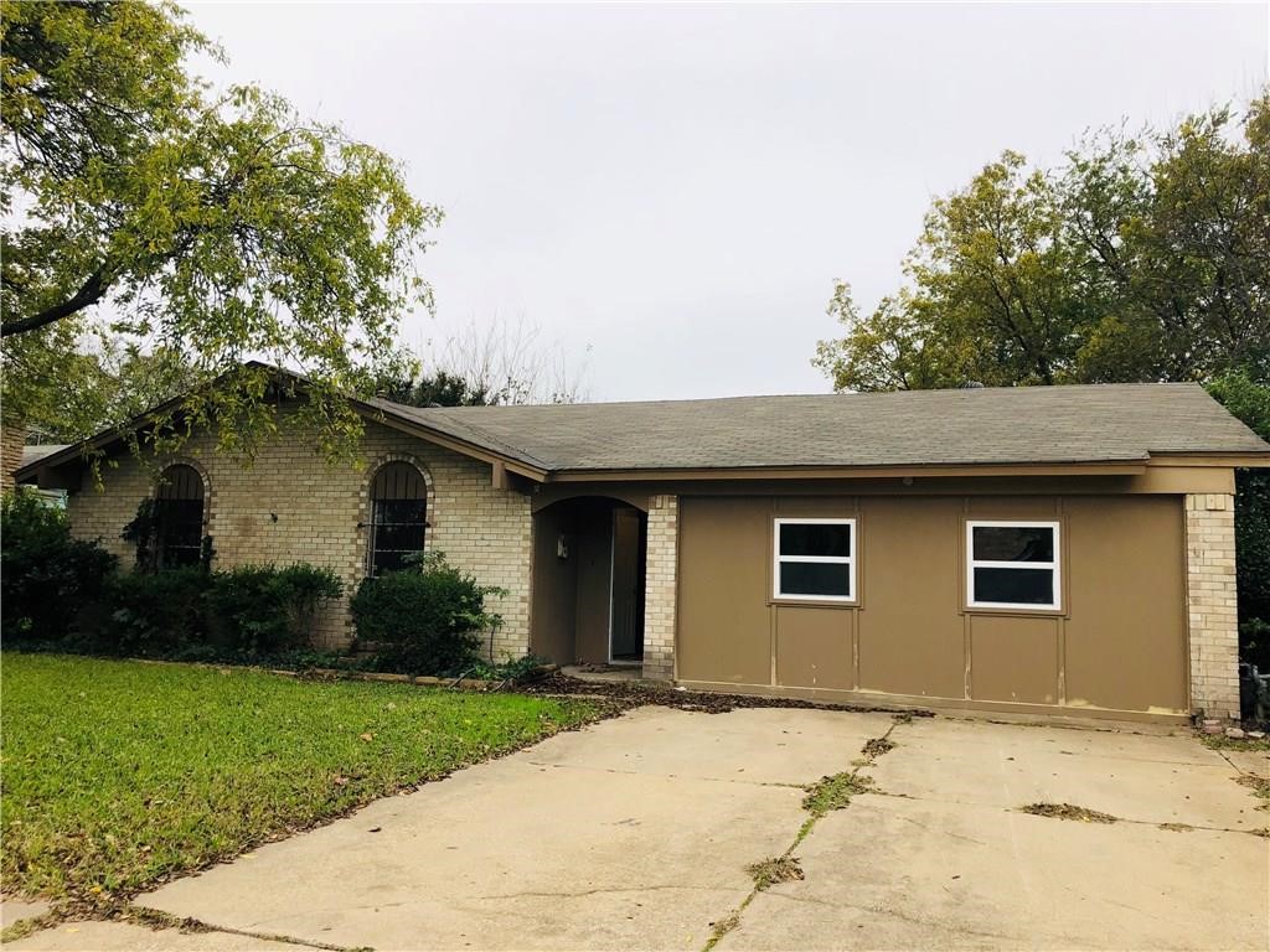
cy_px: 476
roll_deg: -2.2
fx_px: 1027
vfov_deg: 49.7
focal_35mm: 28
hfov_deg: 63.4
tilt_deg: +6.1
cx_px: 635
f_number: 1.8
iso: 20
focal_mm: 3.99
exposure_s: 1/352
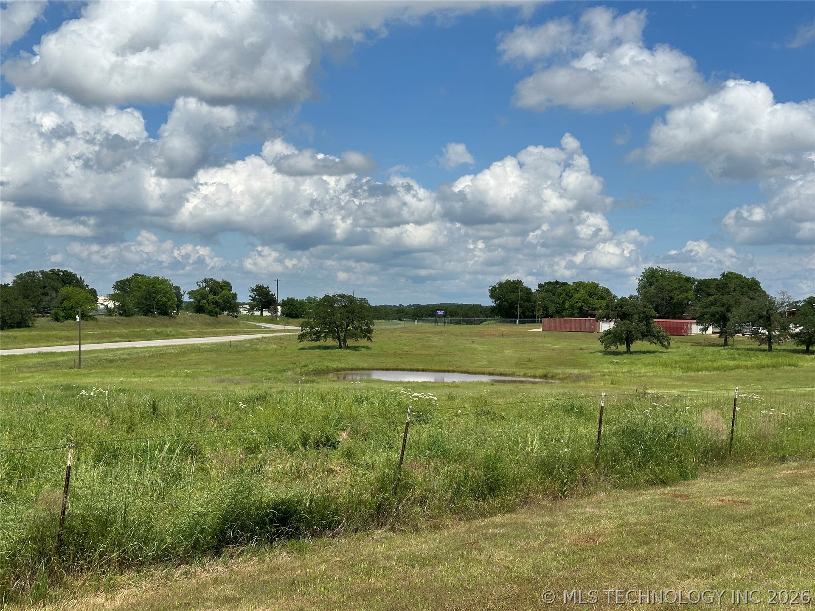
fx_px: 1130
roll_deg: -1.4
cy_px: 306
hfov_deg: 39.7
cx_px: 408
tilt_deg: +0.9
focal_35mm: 48
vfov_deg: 30.3
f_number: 1.78
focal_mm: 6.86
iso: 64
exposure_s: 1/7634
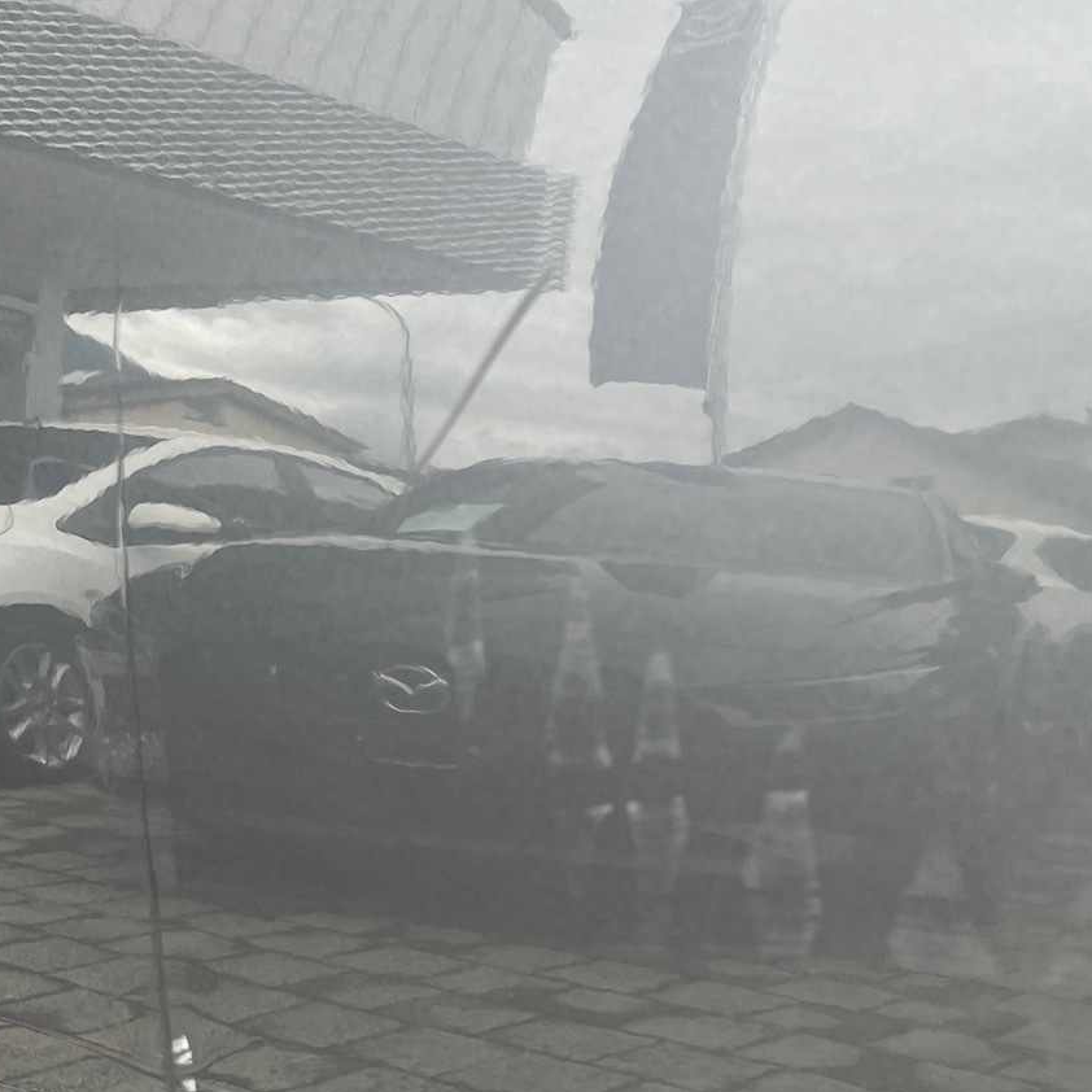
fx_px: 1963
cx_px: 633
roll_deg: +1.8
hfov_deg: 31.0
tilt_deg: -12.0
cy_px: 849
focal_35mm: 55
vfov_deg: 30.4
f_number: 1.6
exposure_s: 1/163
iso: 40
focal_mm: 5.1
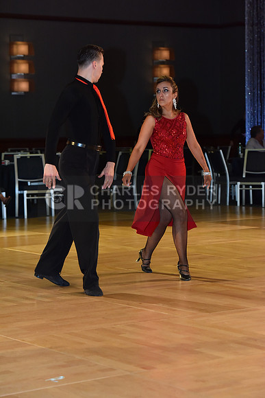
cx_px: 132
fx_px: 1125
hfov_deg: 13.4
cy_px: 199
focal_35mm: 102
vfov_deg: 20.0
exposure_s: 1/250
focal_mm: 102
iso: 2000
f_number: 5
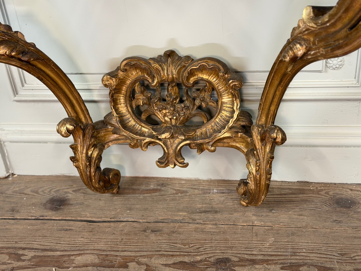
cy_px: 136
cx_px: 180
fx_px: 501
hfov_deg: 39.7
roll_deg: +5.9
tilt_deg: -30.6
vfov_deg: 30.3
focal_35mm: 48
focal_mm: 6.76
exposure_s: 1/50
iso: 200
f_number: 1.78
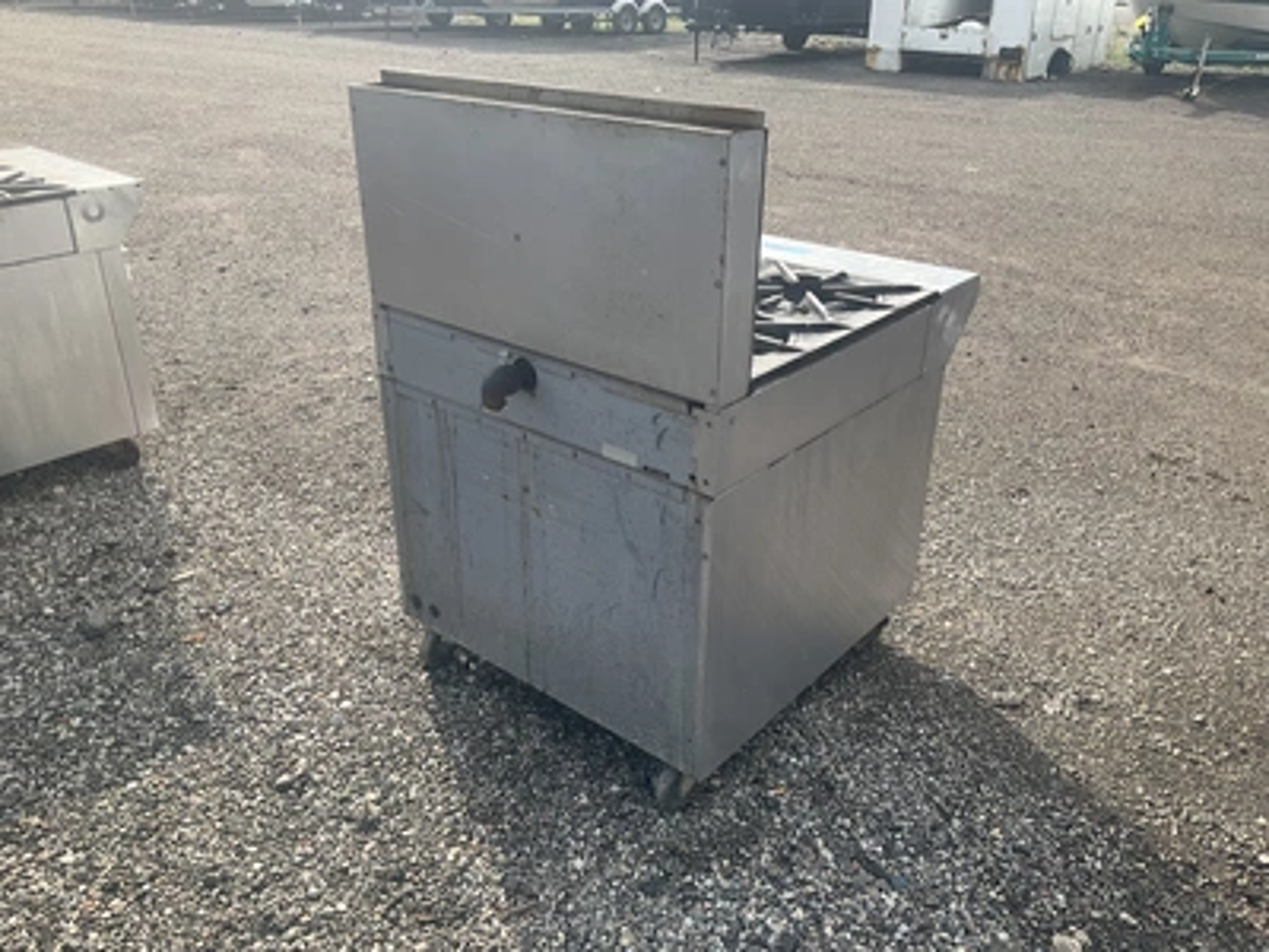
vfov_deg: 48.2
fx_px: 1063
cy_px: 476
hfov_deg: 61.7
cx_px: 634
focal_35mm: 29
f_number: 1.8
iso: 25
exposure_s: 1/770
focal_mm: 3
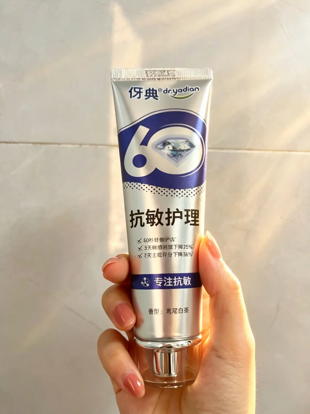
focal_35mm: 31
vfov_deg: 58.2
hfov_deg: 45.2
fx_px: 370
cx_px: 184
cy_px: 232
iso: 125
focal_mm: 5.7
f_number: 1.5
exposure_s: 1/68
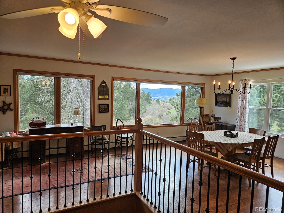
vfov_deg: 58.9
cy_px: 106
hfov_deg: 73.9
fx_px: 189
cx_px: 142
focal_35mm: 23
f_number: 1.8
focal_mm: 5.4
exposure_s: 1/120
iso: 32
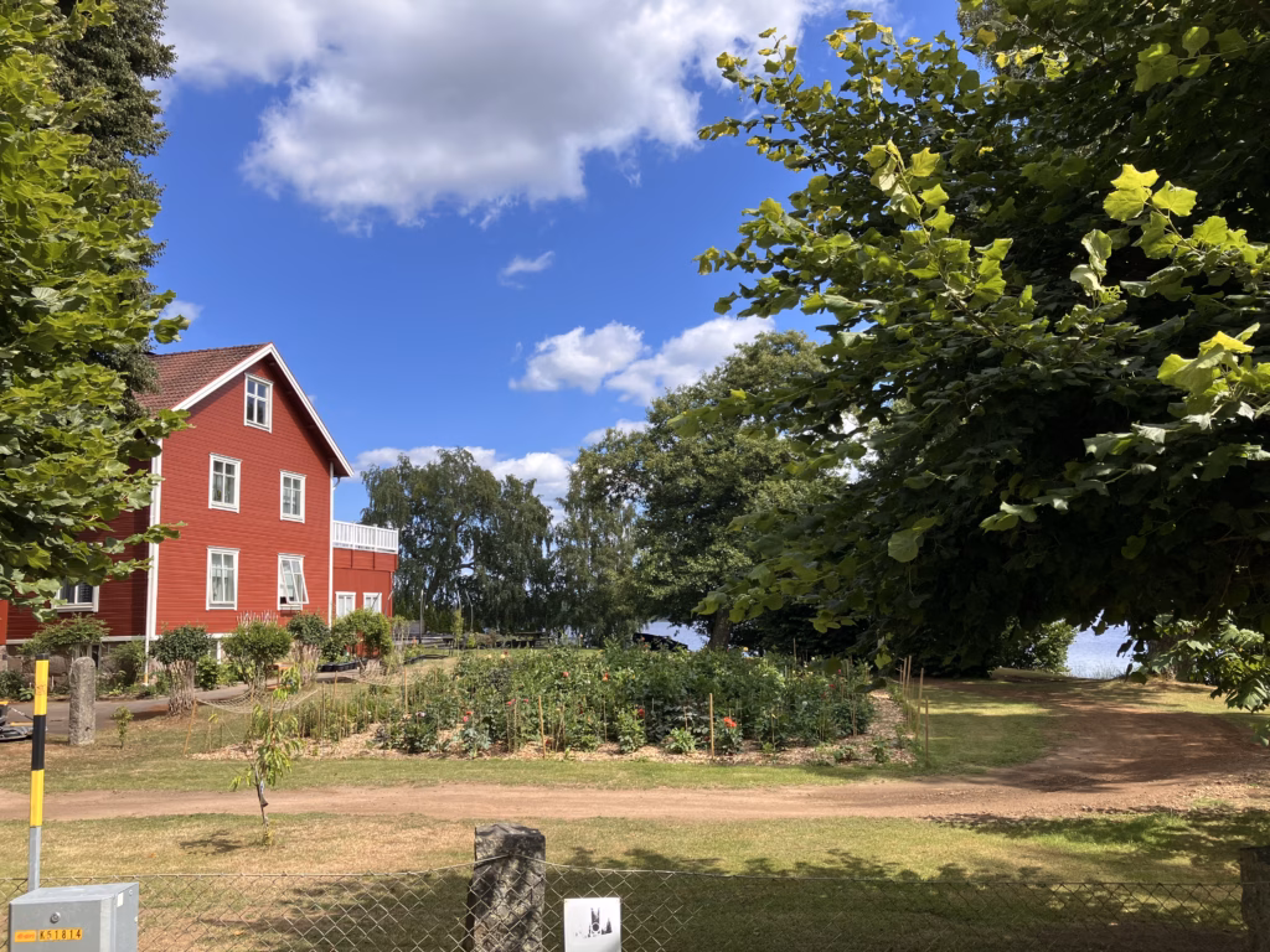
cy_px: 476
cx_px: 635
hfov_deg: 63.4
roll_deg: +1.5
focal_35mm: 28
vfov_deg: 49.7
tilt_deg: +8.4
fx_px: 1027
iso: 32
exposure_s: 1/1350
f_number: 1.8
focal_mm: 3.99
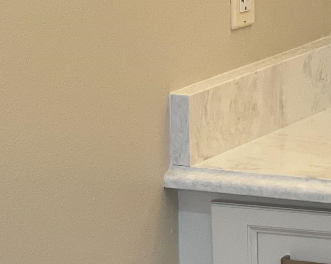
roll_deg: +0.1
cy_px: 391
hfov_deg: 8.2
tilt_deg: -18.1
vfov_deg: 6.5
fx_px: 2301
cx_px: 322
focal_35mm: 235
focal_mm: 7.5
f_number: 2.2
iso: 200
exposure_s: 1/120
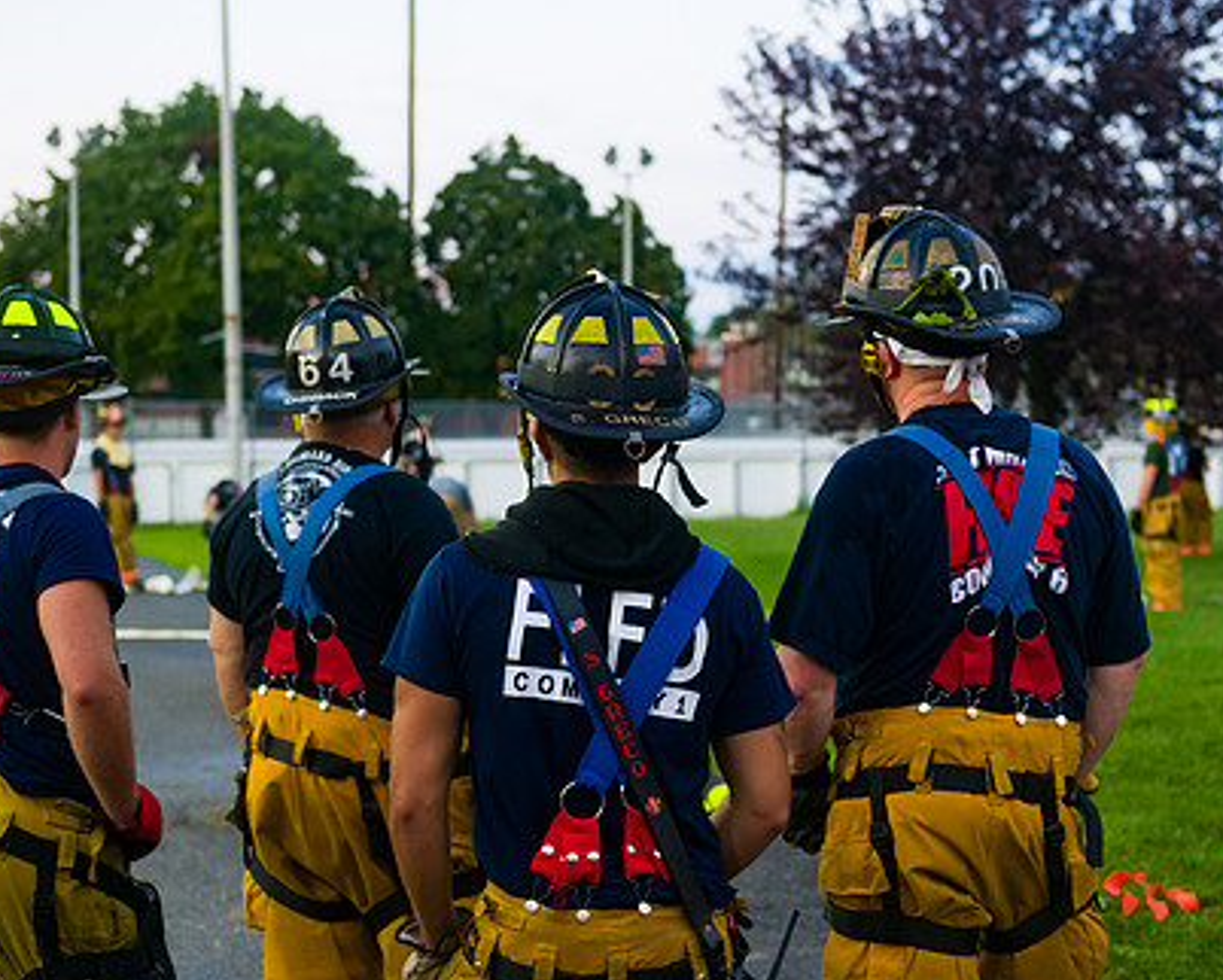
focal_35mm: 65
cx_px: 648
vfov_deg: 23.5
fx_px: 2354
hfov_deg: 29.1
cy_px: 562
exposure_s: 1/125
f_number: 3.2
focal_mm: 48
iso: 1600
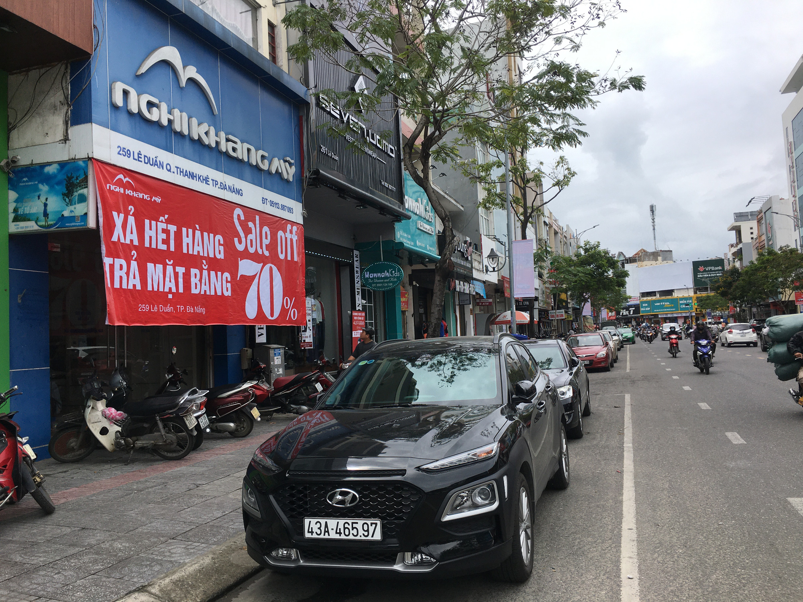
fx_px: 673
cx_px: 402
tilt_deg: +3.0
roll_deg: +2.4
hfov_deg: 61.7
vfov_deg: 48.2
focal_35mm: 29
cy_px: 301
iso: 25
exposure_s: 1/1202
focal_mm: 4.15
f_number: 2.2
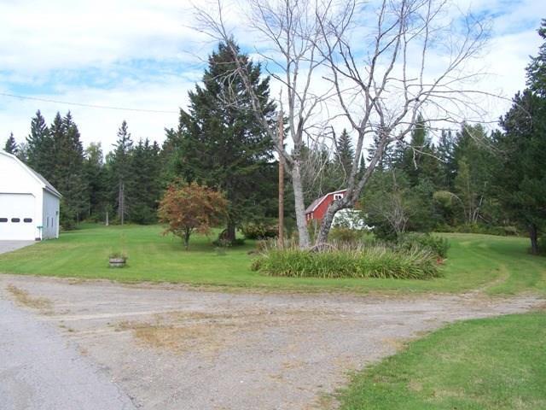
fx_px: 599
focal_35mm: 38
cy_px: 205
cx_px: 273
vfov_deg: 37.7
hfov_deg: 49.0
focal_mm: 6.3
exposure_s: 1/250
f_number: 4
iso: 64
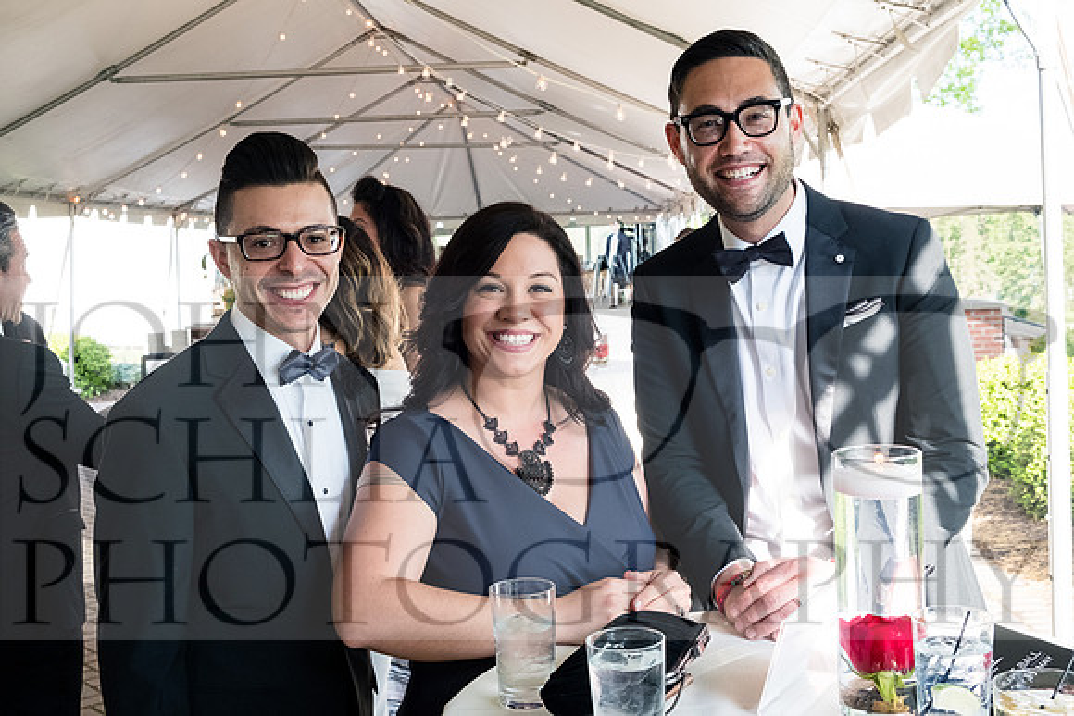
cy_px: 358
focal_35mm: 43
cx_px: 537
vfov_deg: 31.2
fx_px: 1283
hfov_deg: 45.4
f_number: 7.1
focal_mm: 28.9
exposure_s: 1/160
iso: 1600
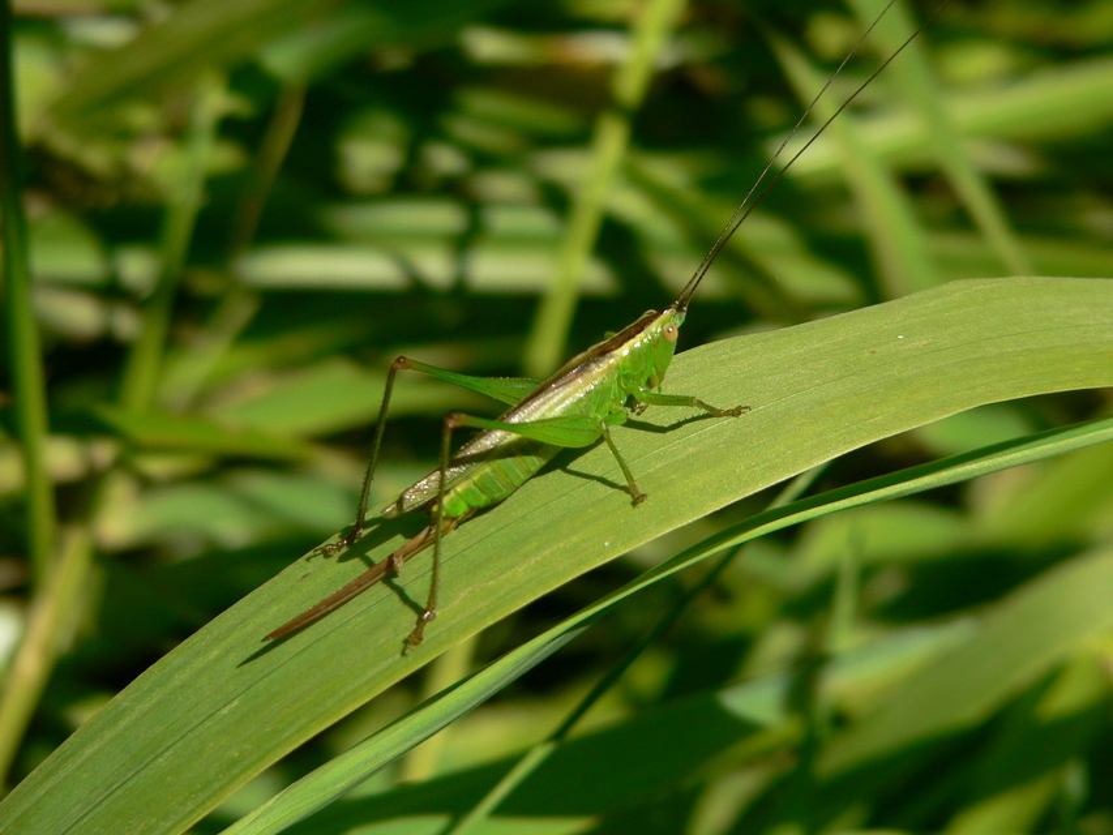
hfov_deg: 22.5
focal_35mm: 87
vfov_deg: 17.0
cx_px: 556
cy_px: 418
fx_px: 2798
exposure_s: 1/1000
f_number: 4
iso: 80
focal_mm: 14.5
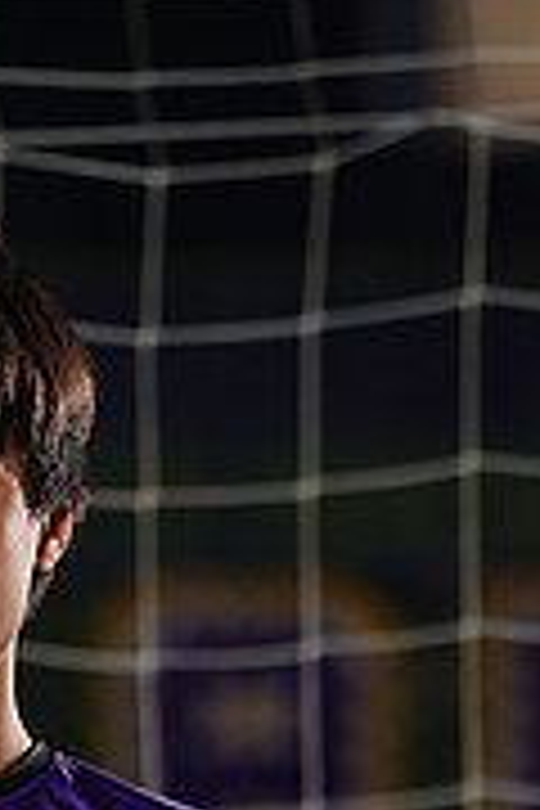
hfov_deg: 1.2
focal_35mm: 1180
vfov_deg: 1.7
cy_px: 1292
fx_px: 26548
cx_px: -128
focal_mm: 367
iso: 200
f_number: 7.1
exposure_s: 1/200
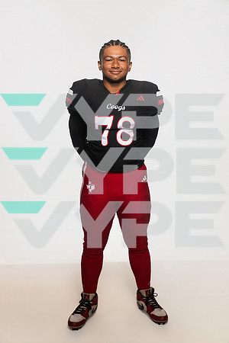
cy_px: 172
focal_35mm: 48
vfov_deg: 41.1
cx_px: 114
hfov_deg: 28.1
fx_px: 458
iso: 500
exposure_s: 1/200
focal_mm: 48
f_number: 6.3
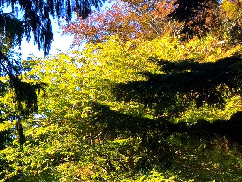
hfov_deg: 16.3
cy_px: 126
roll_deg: -0.4
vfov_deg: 13.1
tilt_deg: +6.4
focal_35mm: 113
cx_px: -93
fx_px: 790
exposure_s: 1/304
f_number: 2.2
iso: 32
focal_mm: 4.15
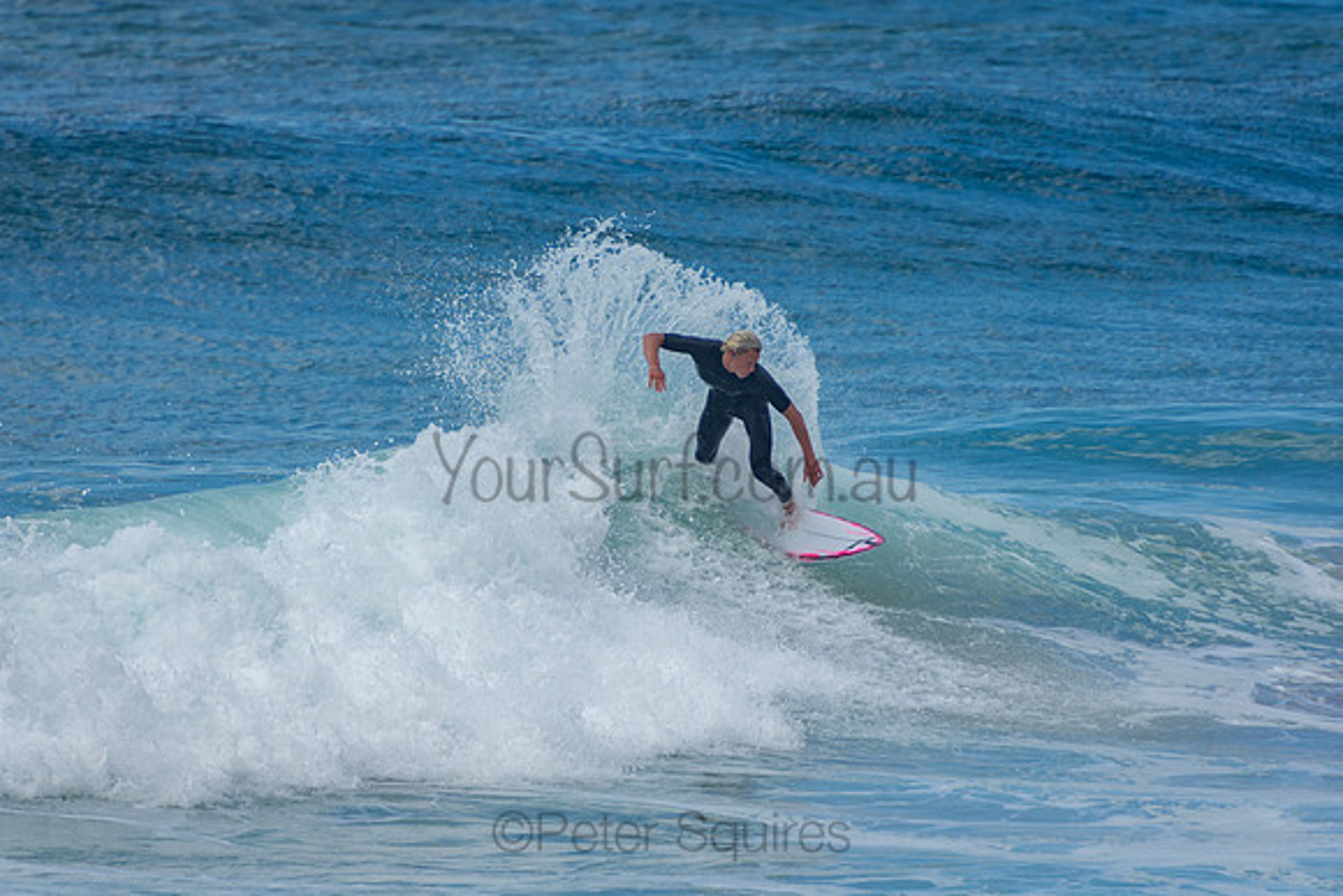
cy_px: 448
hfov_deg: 3.4
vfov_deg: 2.3
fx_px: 22388
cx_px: 672
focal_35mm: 600
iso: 180
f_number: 5.6
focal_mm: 400
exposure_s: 1/1250
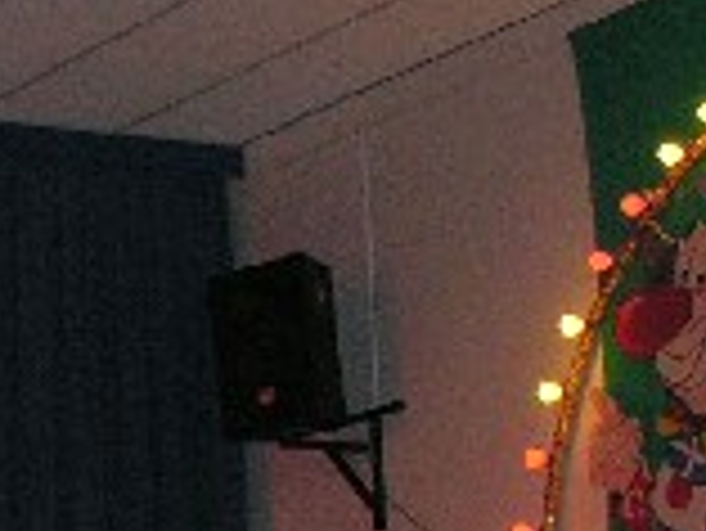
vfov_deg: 8.3
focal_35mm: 178
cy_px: 585
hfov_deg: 10.2
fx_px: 3633
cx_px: -733
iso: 200
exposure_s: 1/60.1
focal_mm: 8.9
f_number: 4
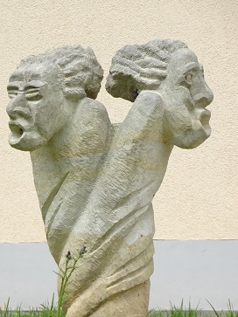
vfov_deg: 5.6
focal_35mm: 351
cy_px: 204
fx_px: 3220
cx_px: 85
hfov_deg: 4.2
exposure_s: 1/250
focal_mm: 40.86
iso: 125
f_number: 6.3
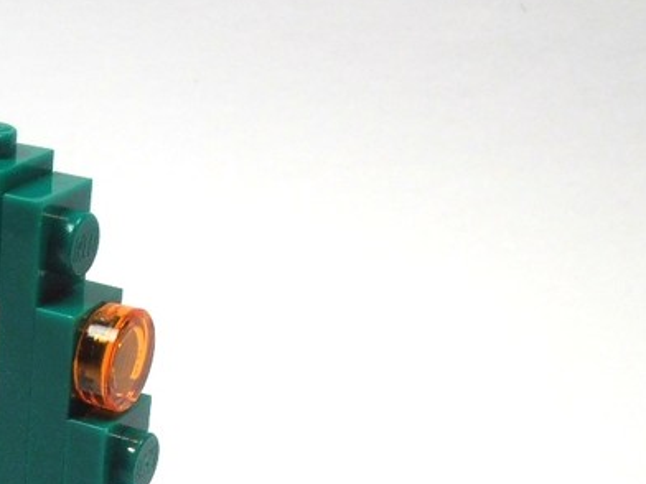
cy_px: 454
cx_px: -56
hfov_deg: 21.8
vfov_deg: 17.1
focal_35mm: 85
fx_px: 1586
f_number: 3.9
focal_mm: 6.61
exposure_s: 1/100
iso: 80
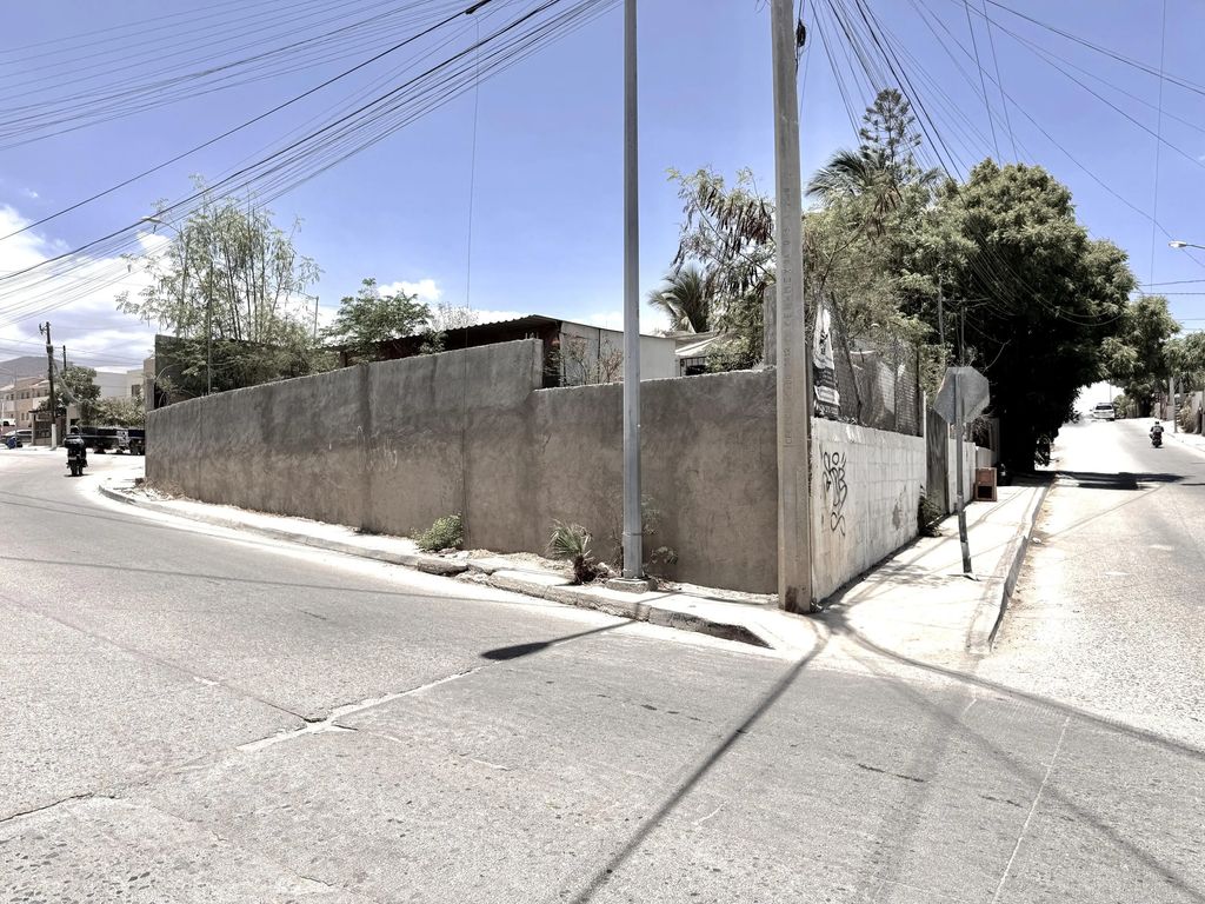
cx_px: 602
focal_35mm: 24
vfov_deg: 56.8
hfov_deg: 71.6
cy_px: 452
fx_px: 835
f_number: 1.78
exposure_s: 1/7092
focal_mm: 6.76
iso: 80
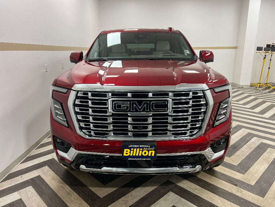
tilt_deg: -14.8
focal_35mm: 26
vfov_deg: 53.1
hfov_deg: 67.3
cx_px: 138
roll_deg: +0.5
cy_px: 104
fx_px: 207
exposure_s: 1/120
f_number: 1.5
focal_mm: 5.7
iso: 125
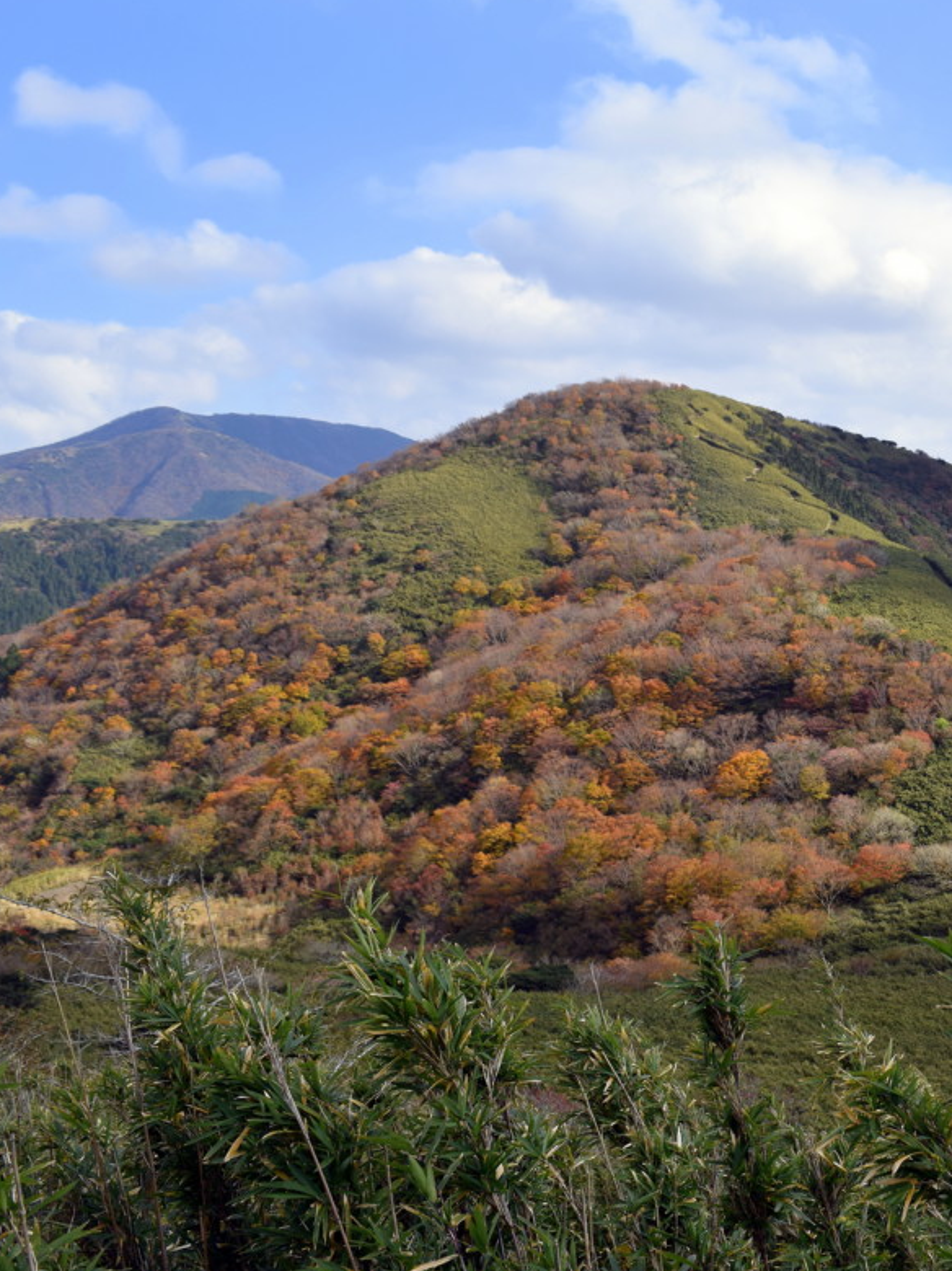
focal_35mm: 40
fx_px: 1467
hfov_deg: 33.1
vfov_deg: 46.8
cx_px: 941
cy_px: 643
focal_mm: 18
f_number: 8
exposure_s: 1/250
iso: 100
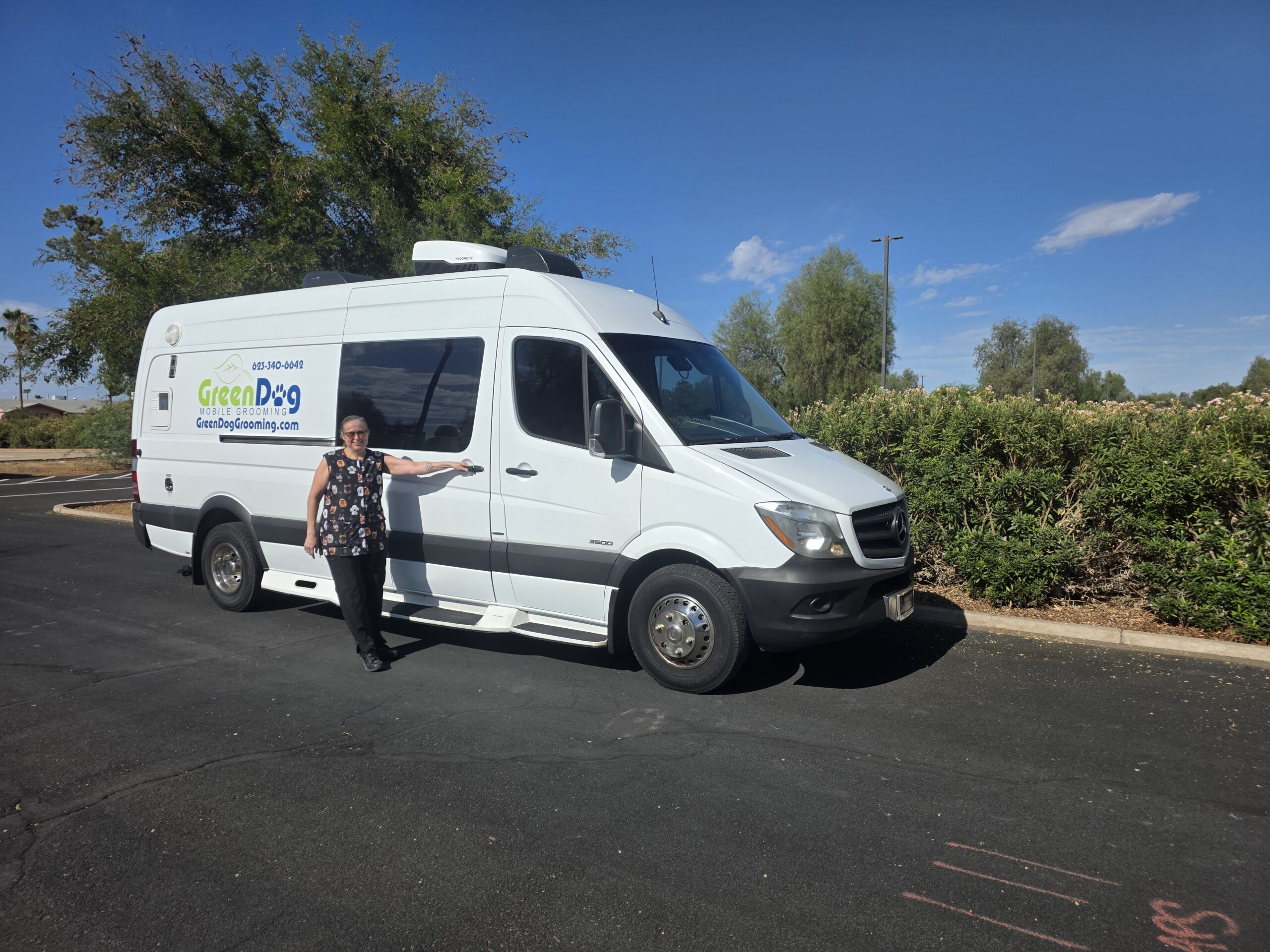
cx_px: 635
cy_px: 476
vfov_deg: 58.9
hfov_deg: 73.9
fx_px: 844
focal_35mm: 23
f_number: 1.7
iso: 80
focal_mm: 6.3
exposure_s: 1/7944
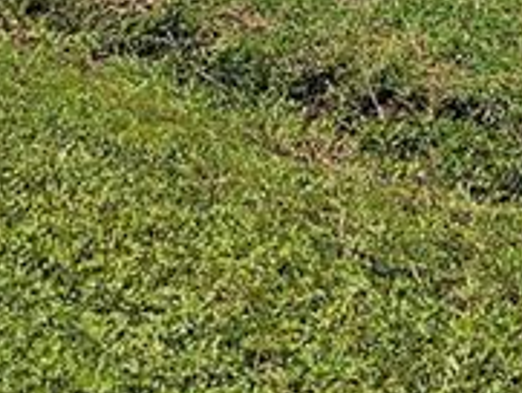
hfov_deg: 14.1
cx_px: 796
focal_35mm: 130
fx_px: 1962
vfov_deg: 9.7
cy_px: -630
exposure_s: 1/1160
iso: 10
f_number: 1.7
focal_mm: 6.3
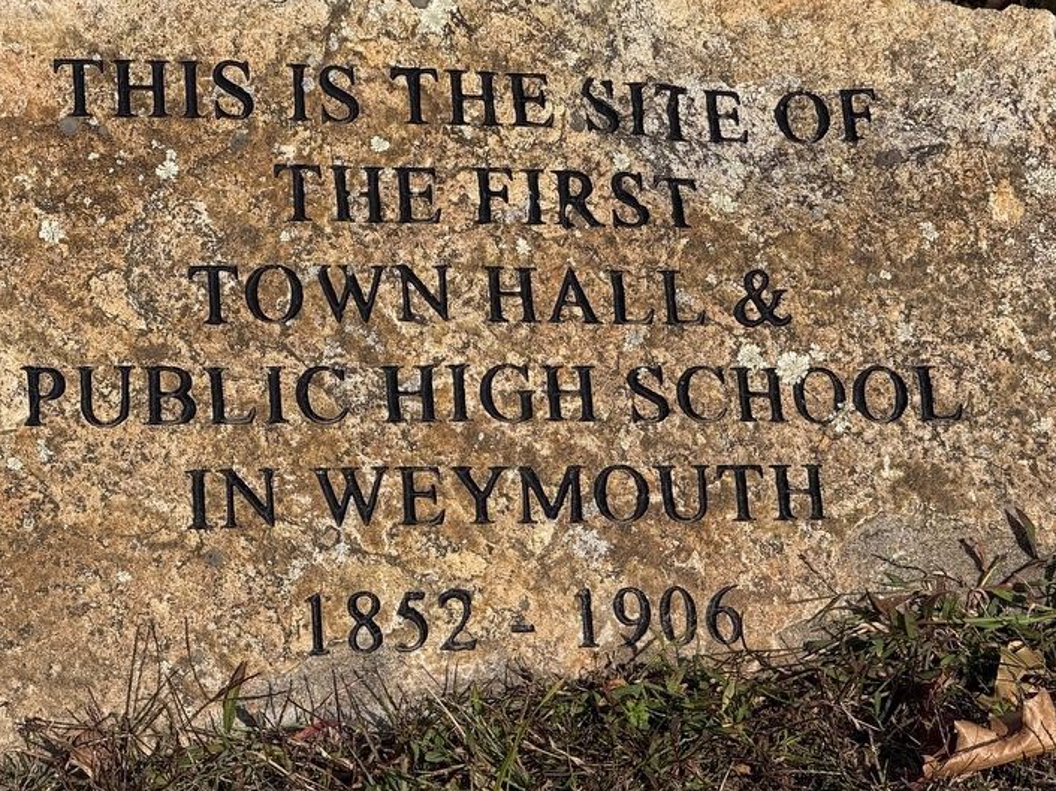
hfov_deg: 14.5
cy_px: 386
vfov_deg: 10.9
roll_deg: +1.3
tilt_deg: -17.2
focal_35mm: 136
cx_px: 500
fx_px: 4147
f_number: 2.8
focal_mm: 15.66
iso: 50
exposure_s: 1/1916
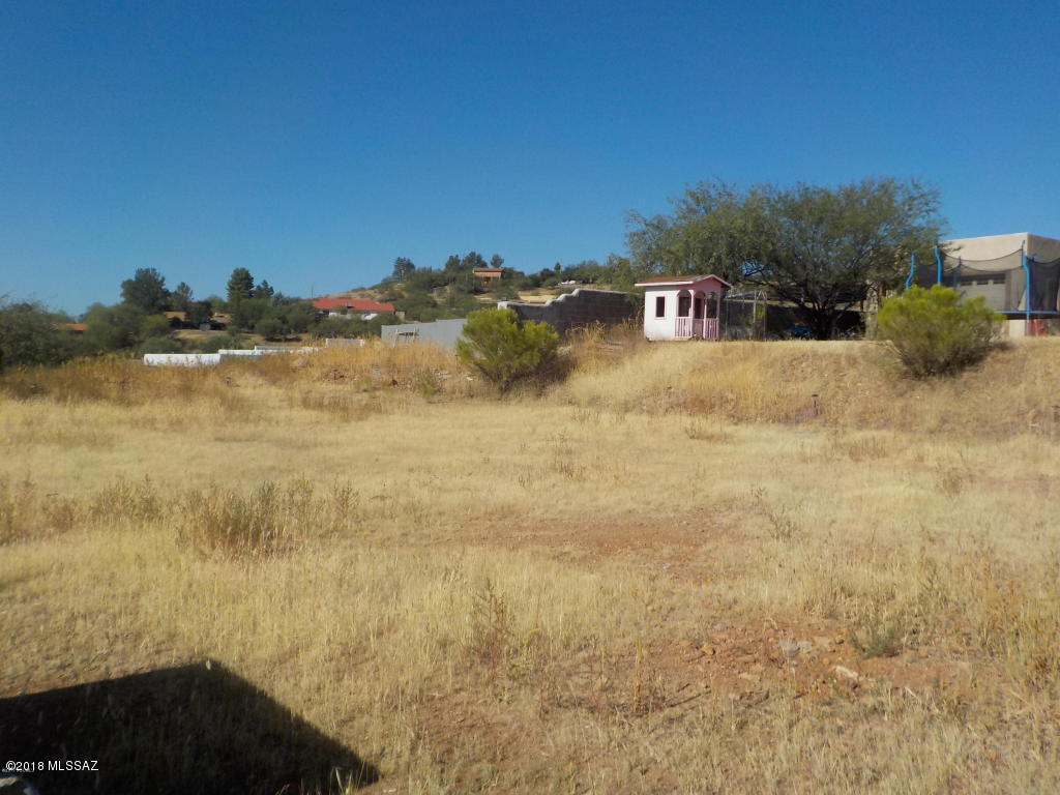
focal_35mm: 30
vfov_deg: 46.8
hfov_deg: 60.0
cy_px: 398
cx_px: 530
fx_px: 919
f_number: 6.6
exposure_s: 1/640
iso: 125
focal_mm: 4.1
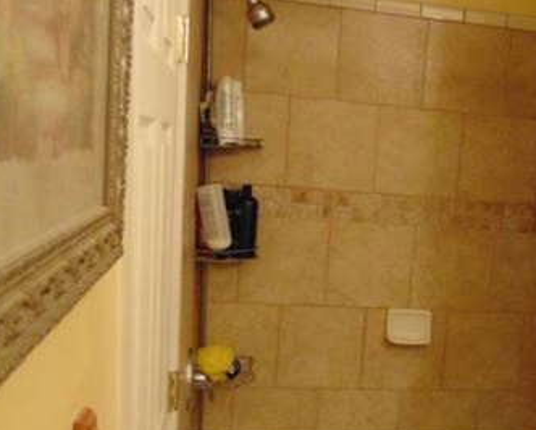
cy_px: 296
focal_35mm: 47
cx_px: 420
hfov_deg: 38.2
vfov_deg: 31.8
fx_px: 746
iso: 400
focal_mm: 4.5
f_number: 3
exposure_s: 1/30
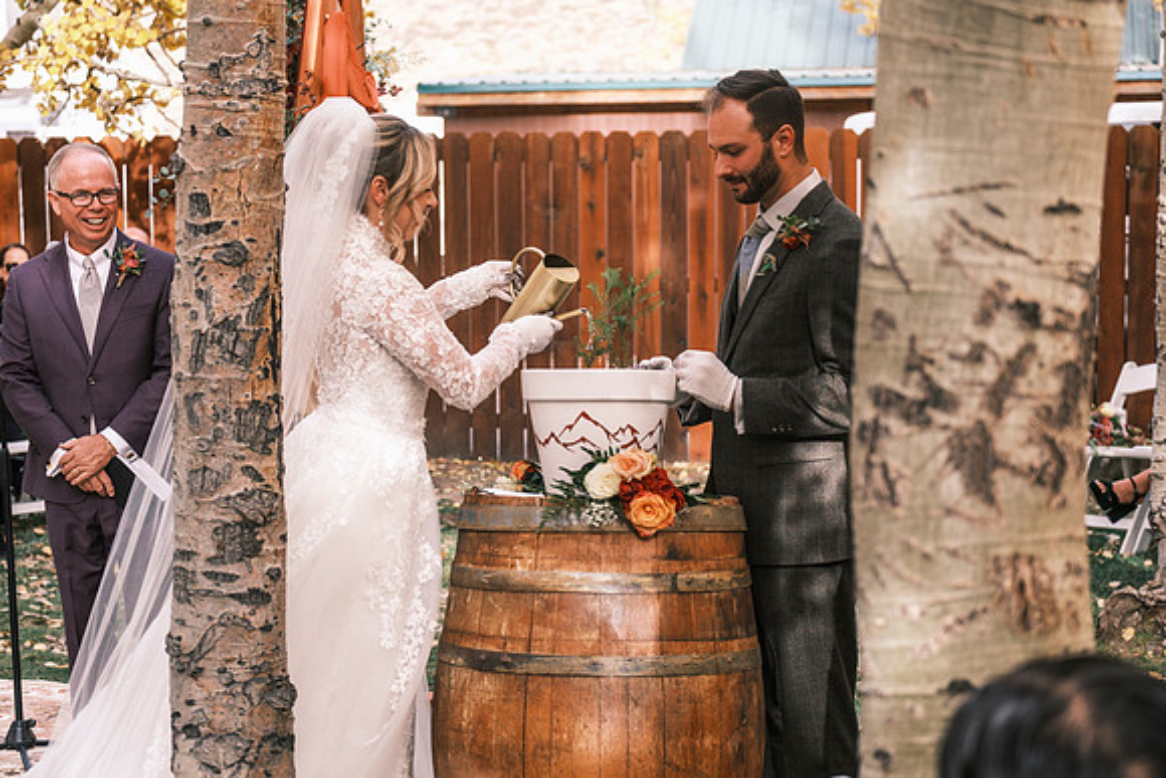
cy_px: 389
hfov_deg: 27.0
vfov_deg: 18.2
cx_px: 583
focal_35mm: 75
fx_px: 2430
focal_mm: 50
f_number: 3.2
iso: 400
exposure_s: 1/500
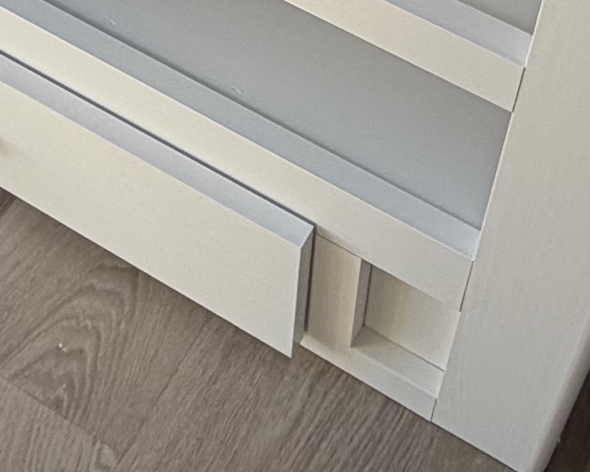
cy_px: -251
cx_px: 256
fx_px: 1485
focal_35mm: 85
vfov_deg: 16.4
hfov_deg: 22.5
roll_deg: -0.8
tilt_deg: -44.7
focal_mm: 2.22
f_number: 2.2
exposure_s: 1/218
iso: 40
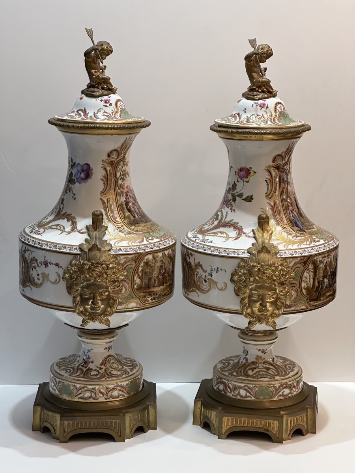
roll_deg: -0.3
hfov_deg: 19.1
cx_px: 178
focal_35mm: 77
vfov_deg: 25.3
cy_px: 236
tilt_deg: -11.2
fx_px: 1053
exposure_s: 1/100
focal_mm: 9
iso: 200
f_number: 2.8
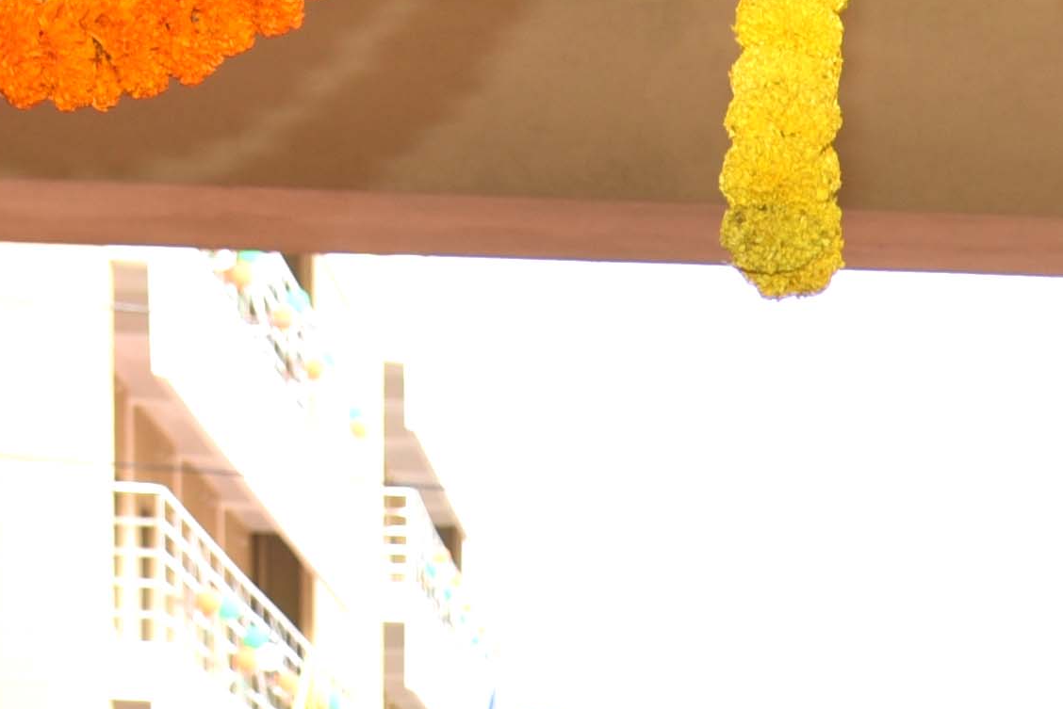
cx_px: 998
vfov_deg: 7.8
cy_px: 1825
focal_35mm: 160
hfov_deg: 12.7
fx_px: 4726
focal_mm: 30
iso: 280
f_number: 5.6
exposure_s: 1/125
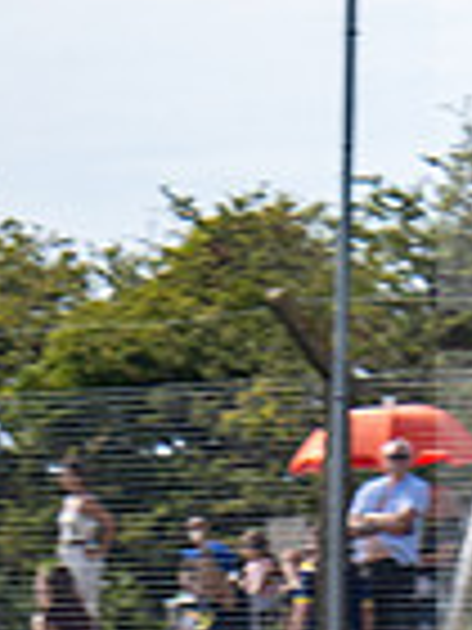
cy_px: 740
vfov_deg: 3.1
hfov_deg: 2.3
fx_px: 11599
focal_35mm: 638
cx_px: 1245
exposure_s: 1/320
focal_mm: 70
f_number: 4
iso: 100
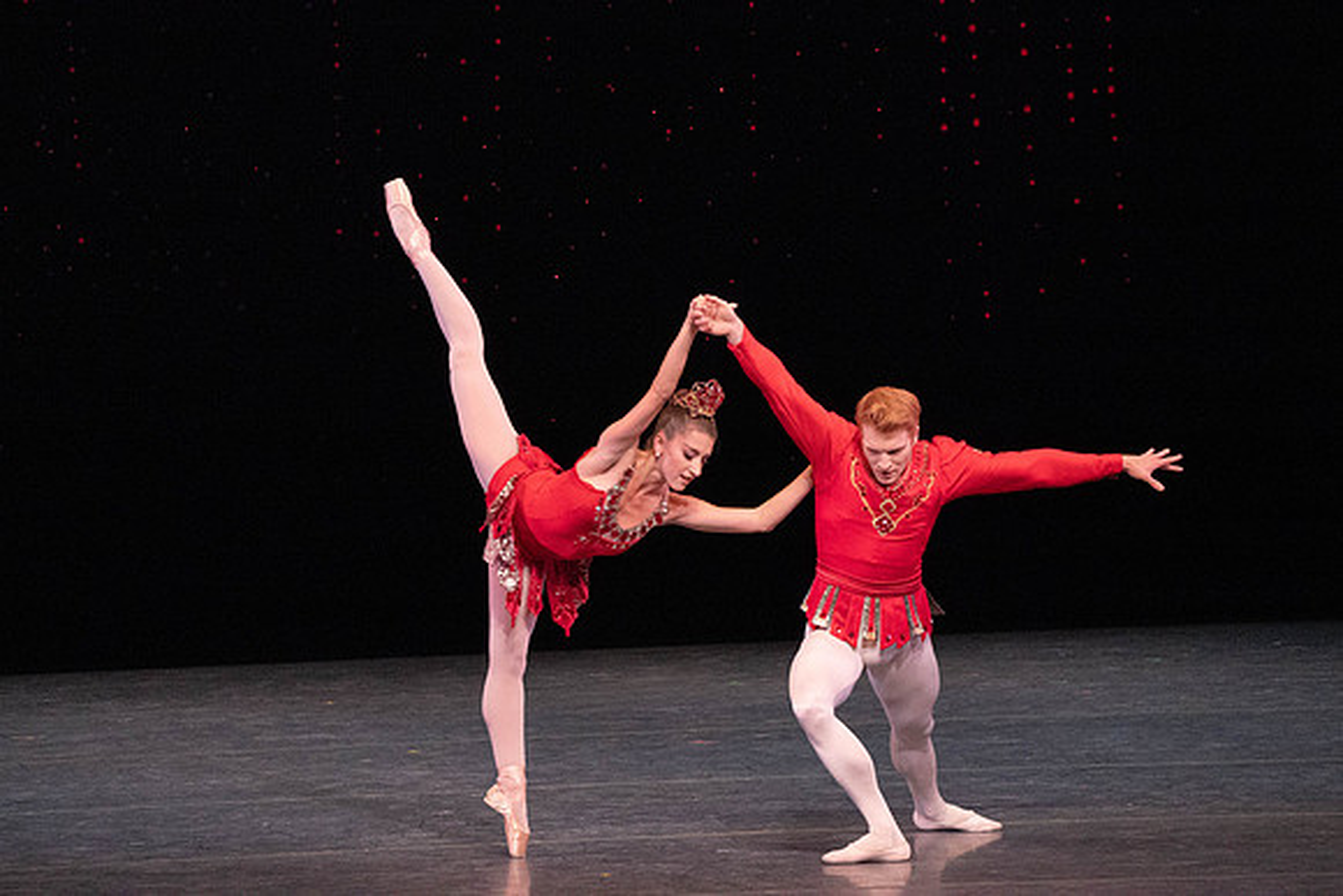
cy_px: 448
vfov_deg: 4.0
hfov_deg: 5.9
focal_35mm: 348
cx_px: 672
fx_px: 12985
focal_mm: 348
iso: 16000
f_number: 11
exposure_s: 1/500
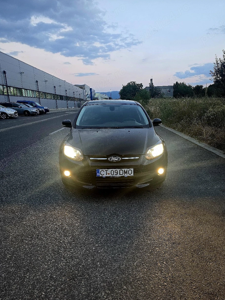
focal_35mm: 25
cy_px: 160
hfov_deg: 54.9
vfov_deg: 69.3
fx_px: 217
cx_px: 116
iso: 320
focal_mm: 6.3
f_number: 1.7
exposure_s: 1/101
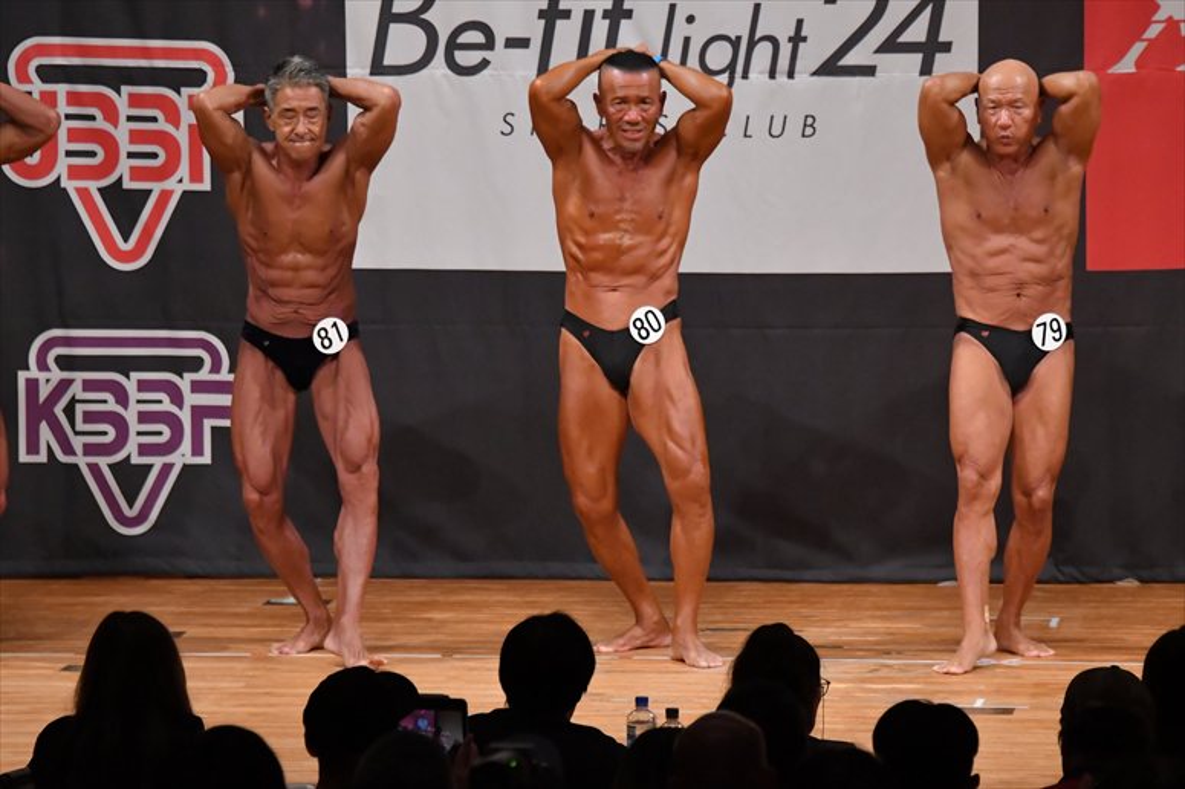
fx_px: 8883
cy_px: 394
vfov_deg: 5.1
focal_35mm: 270
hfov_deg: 7.6
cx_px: 592
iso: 6400
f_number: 5.6
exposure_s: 1/400
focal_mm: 180
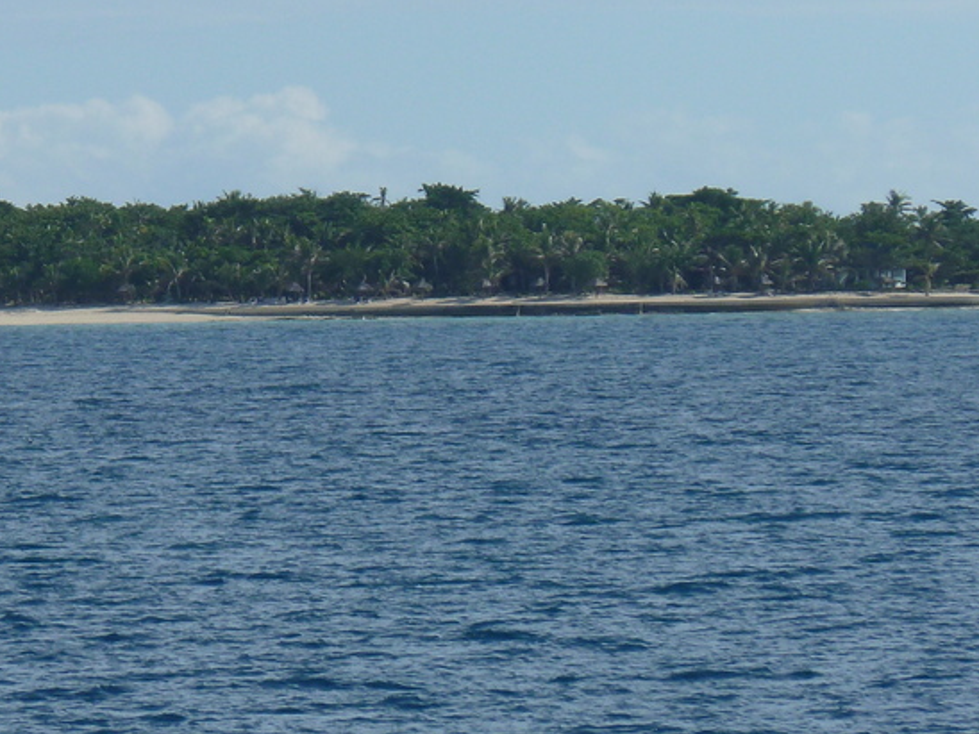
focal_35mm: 493
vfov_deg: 3.0
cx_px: 161
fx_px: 13943
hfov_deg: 4.0
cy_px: 343
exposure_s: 1/500
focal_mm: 37
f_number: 5.6
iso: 80
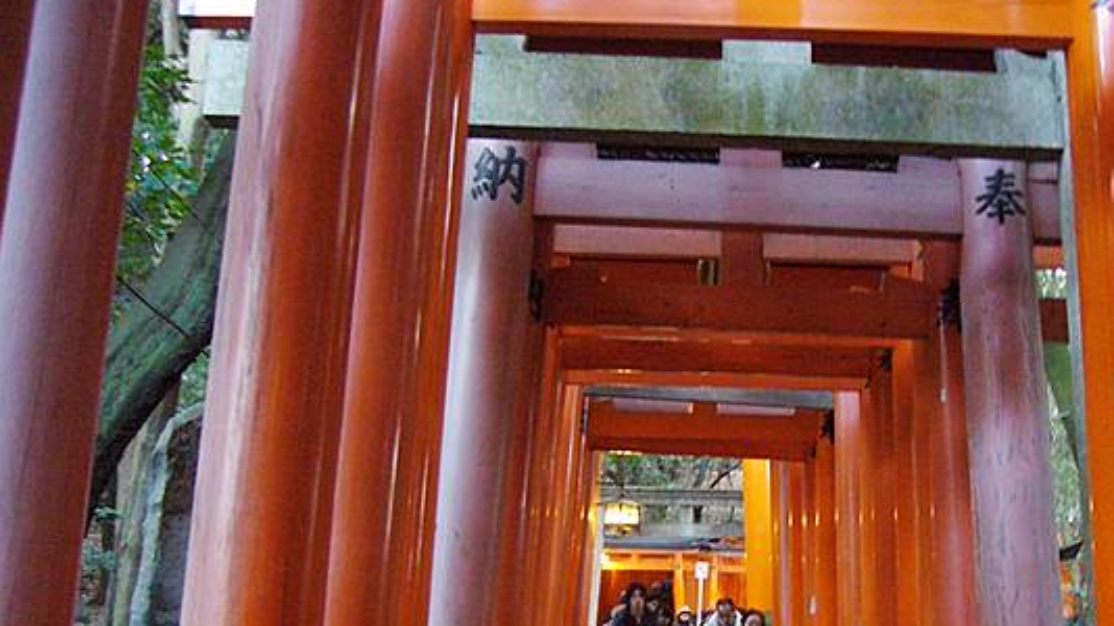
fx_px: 1358
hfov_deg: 44.4
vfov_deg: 25.6
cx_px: 670
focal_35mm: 46
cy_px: 473
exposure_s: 1/8
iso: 200
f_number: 2.8
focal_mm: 5.8
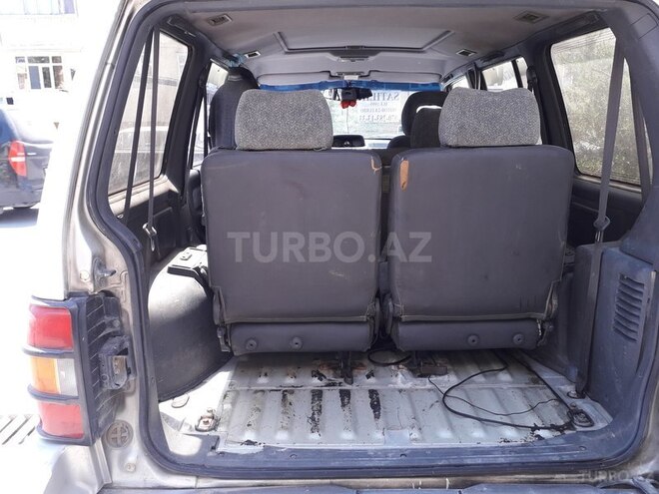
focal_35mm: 27
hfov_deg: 65.3
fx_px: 514
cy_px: 247
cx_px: 330
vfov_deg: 51.4
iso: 40
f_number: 1.9
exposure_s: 1/170
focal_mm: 3.6
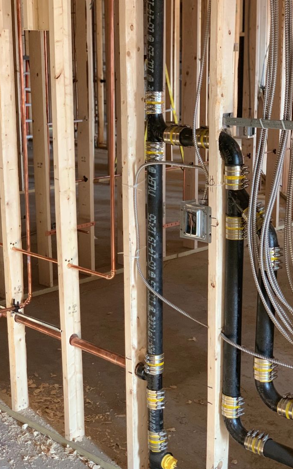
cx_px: 111
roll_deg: +0.5
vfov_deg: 34.0
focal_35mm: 60
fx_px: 766
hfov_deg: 21.6
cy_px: 240
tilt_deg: -11.7
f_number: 2.4
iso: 125
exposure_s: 1/60
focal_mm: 6
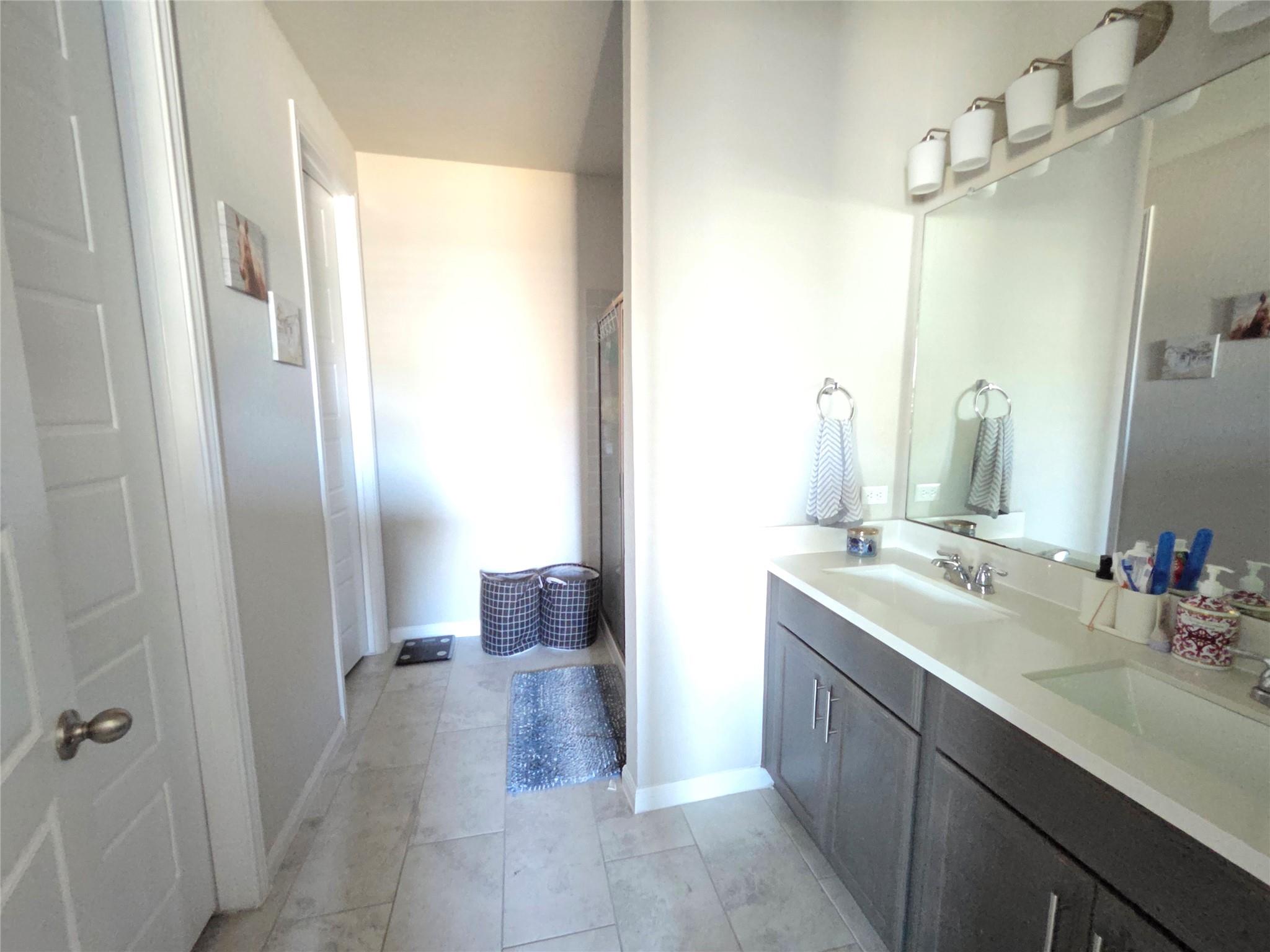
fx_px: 477
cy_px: 476
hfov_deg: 106.2
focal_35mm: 13
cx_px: 635
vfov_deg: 89.9
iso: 3200
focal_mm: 2.2
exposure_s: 1/17.2
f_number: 2.2
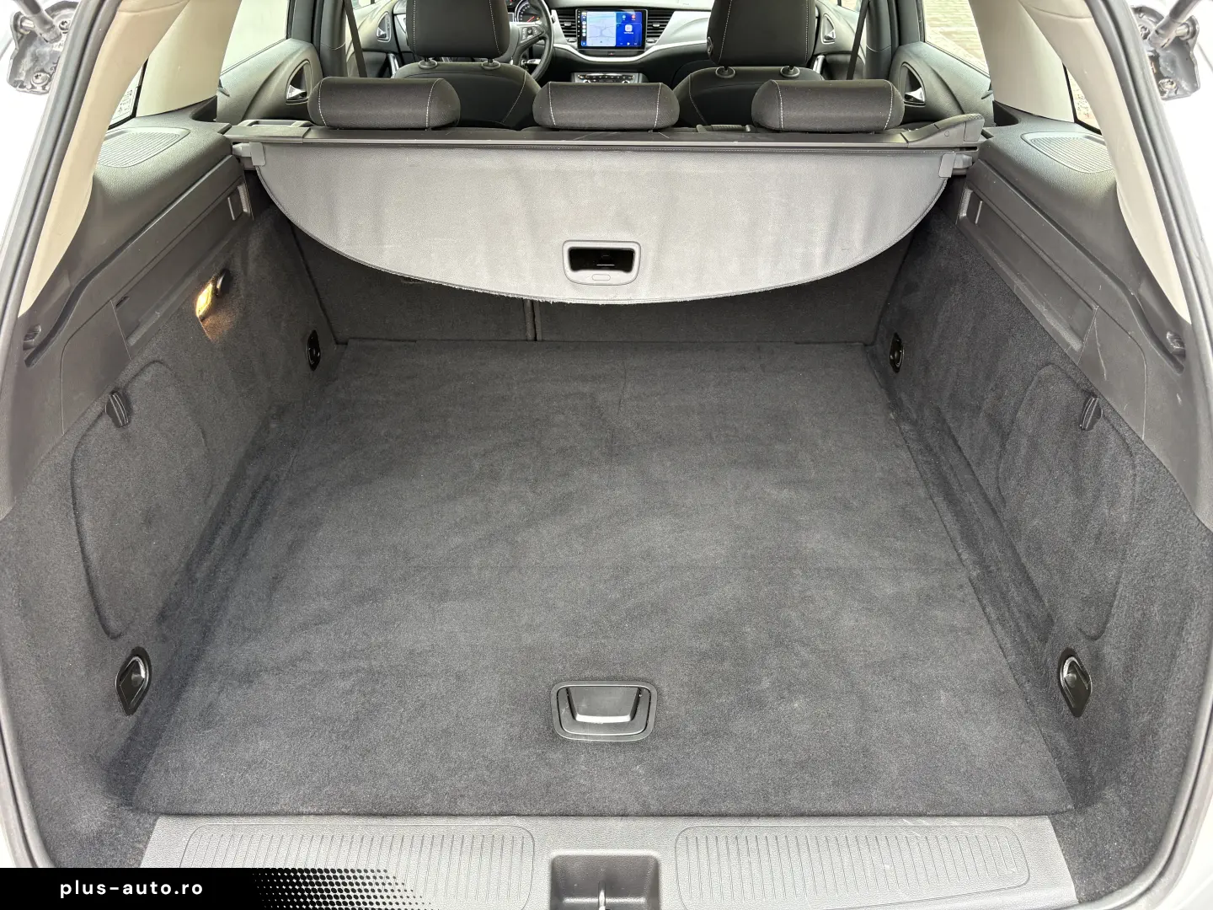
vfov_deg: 53.1
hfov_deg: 67.3
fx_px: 911
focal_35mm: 26
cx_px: 606
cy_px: 455
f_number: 1.6
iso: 125
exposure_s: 1/97
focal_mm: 5.96
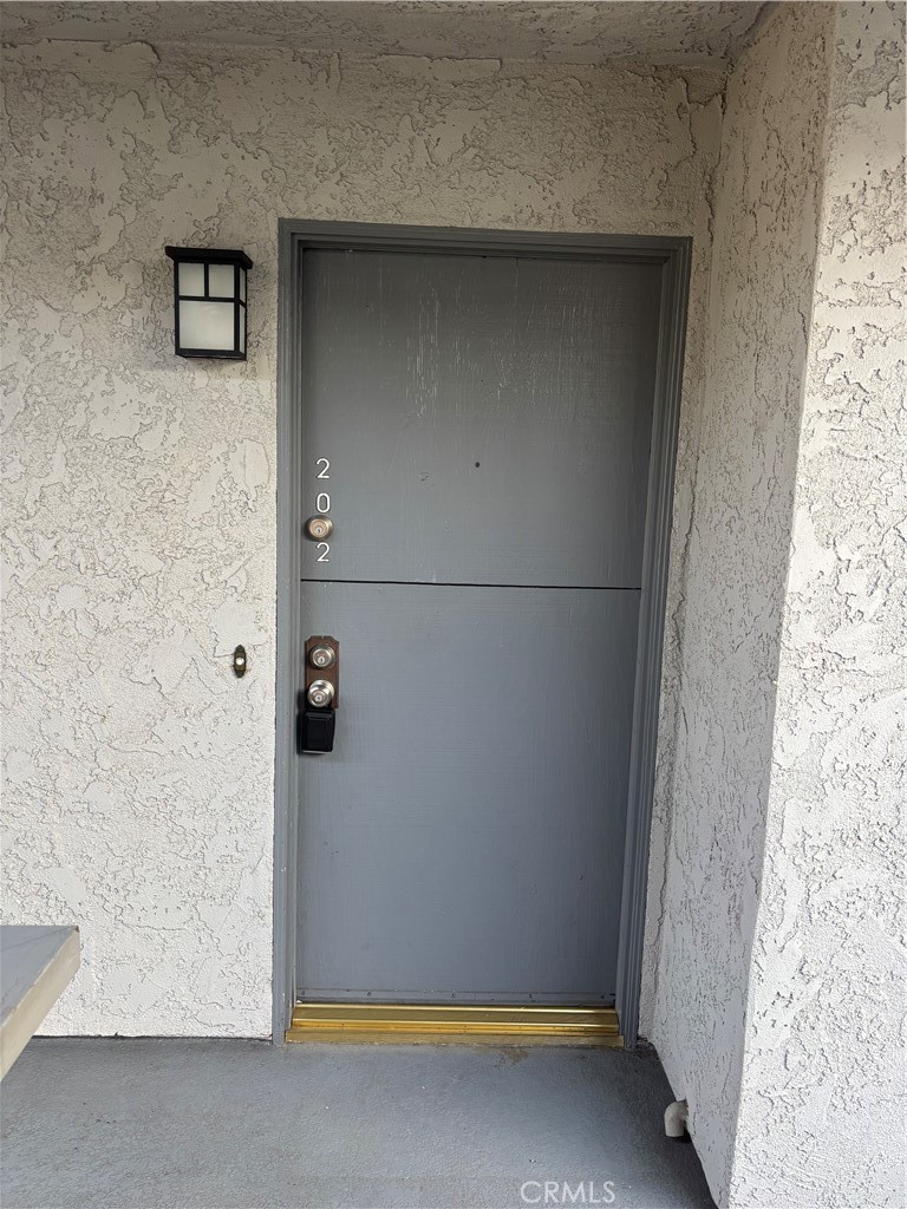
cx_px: 454
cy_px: 604
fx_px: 908
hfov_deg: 53.1
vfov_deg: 67.3
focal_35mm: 26
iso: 125
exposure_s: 1/121
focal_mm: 5.96
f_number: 1.6
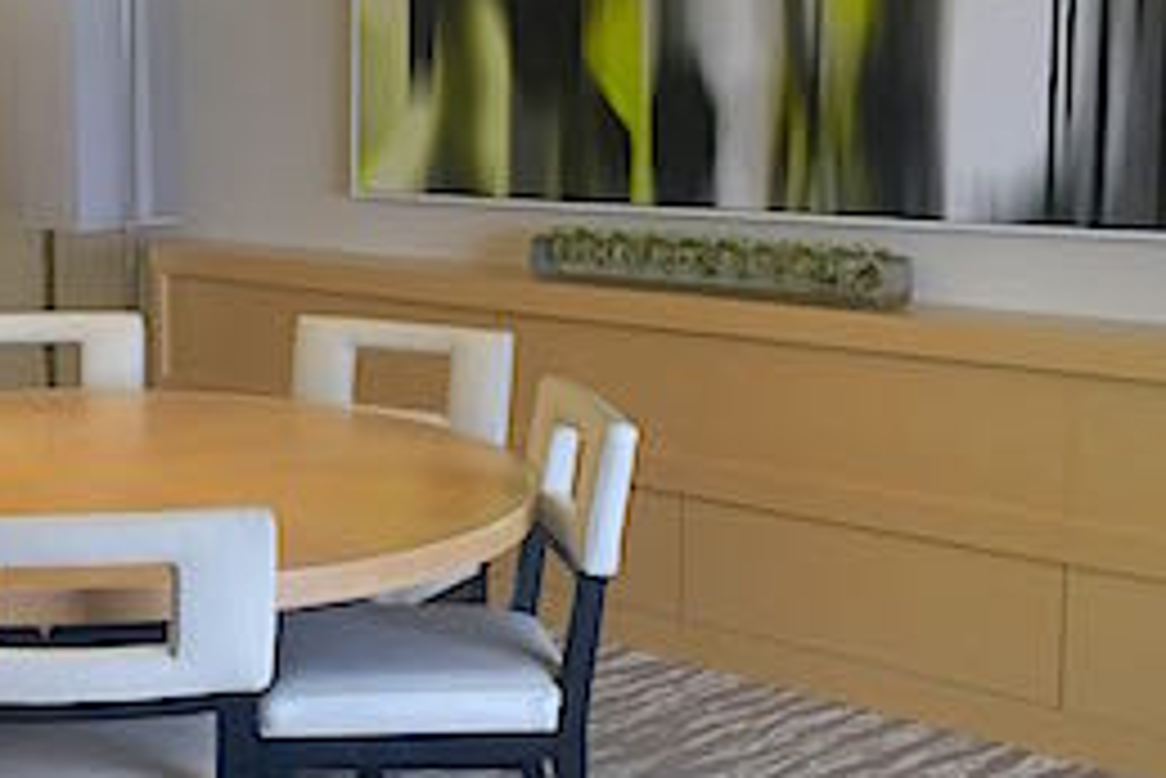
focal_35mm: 64
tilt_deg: -7.1
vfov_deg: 21.2
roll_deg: +0.3
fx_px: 2074
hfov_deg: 30.0
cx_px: 104
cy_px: 304
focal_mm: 4.15
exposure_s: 1/30
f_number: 2.2
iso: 64
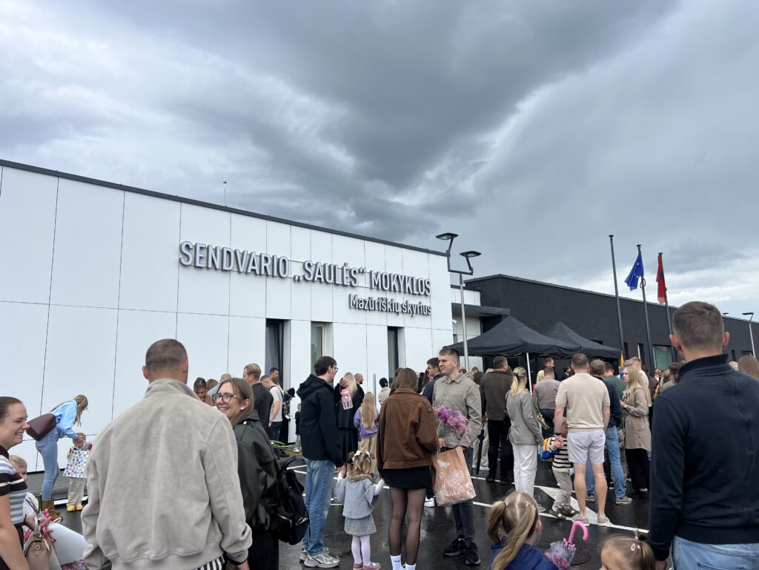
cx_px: 380
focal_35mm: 26
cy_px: 285
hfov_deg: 67.3
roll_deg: +1.3
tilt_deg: +9.6
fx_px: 570
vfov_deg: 53.1
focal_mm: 5.7
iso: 50
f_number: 1.5
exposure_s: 1/1112
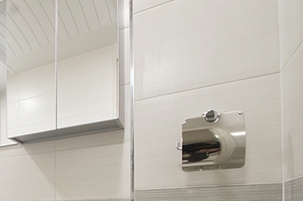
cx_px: -9
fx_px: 269
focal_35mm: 32
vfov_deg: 35.8
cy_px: 214
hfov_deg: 47.3
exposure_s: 1/13
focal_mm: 10
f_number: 9
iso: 800
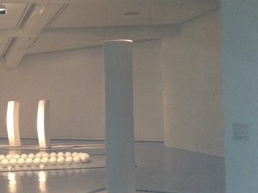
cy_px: 110
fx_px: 529
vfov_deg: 20.7
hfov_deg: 26.3
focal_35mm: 71
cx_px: 17
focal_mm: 4.28
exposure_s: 1/17
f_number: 2.4
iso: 320
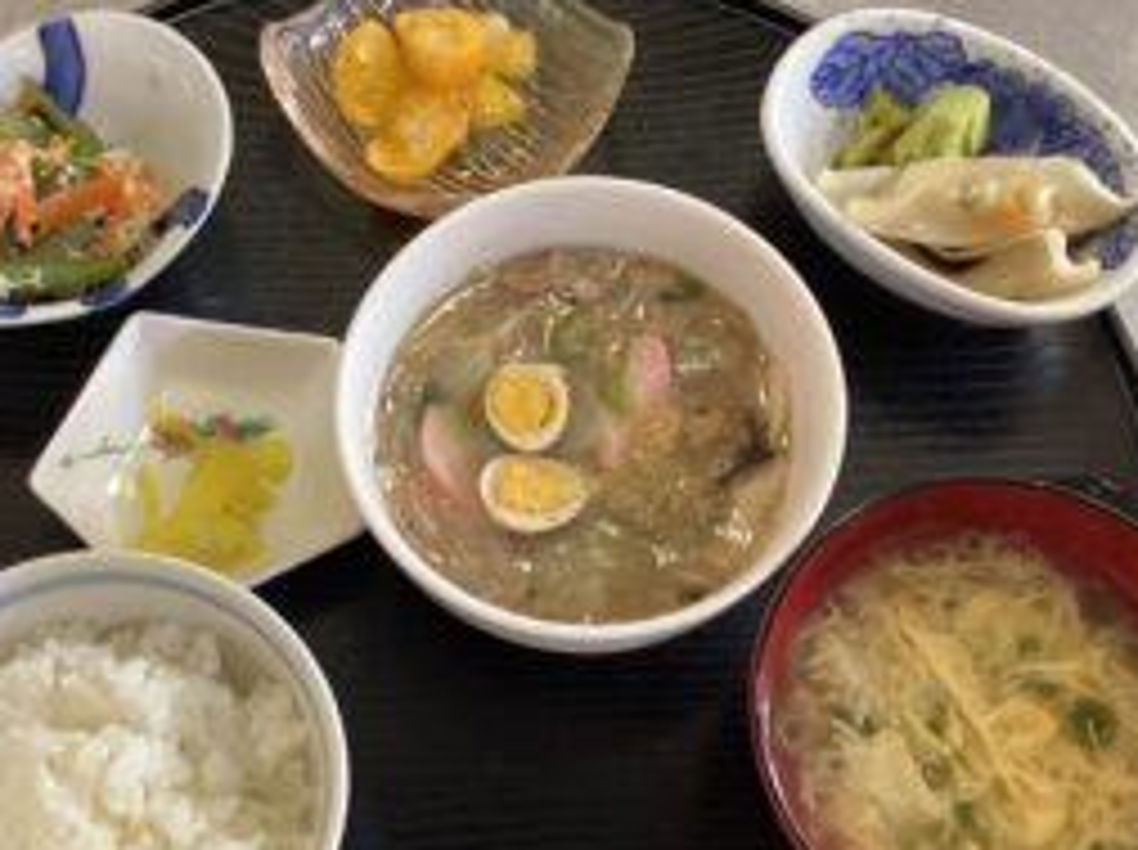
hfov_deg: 41.3
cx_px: 520
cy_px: 519
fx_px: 1510
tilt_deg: -69.0
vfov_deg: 31.3
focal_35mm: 46
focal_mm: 3.3
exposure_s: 1/60
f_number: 2.4
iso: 320
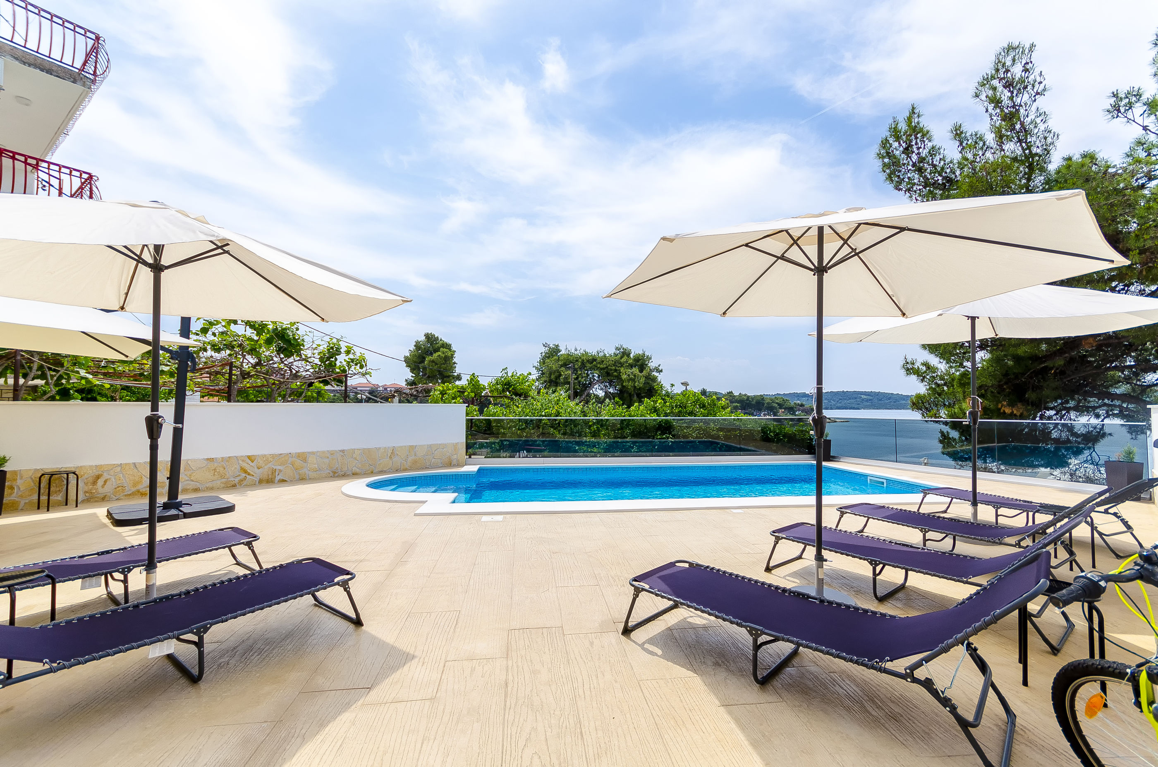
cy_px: 384
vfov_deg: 77.1
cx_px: 579
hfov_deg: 100.5
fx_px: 482
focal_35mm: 15
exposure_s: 1/800
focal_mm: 10
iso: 125
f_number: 6.3
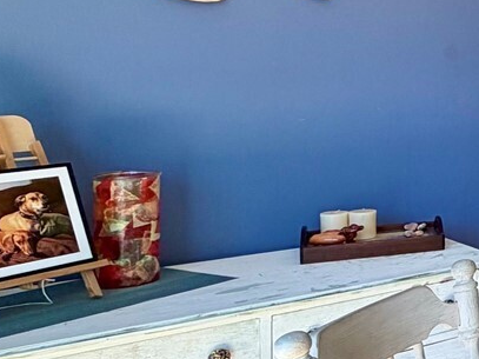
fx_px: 761
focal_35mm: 55
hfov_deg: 22.7
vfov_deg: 26.2
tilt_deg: -1.2
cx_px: 830
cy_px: 91
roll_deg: -0.5
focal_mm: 2.22
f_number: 2.2
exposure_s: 1/120
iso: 125
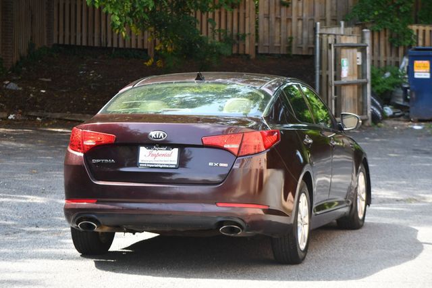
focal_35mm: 135
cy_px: 144
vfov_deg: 10.1
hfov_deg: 15.2
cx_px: 216
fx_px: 1619
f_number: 5.6
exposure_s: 1/250
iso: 320
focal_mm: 90
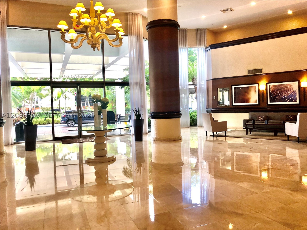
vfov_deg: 49.7
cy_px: 115
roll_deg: +2.1
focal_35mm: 28
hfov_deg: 63.4
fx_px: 248
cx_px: 154
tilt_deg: -4.0
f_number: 1.8
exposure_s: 1/30
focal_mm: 4
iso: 32
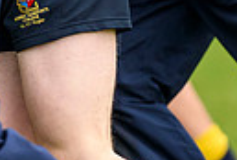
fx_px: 15142
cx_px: 115
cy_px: -100
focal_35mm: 2292
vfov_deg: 0.6
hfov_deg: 0.9
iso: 2000
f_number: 3.5
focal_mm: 400
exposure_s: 1/2000
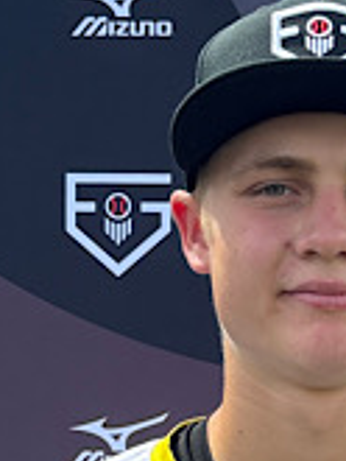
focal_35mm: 63
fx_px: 839
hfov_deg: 22.7
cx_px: 315
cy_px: 542
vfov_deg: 27.3
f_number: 1.6
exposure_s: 1/2012
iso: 64
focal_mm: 5.96
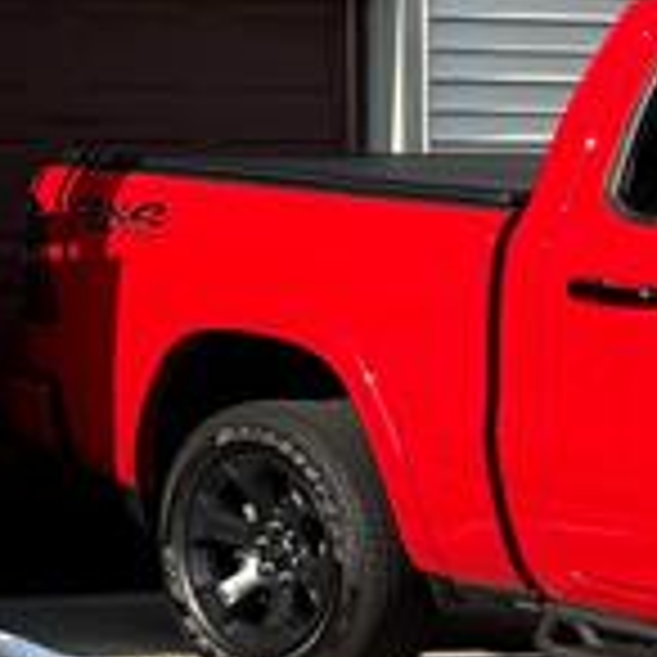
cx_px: -1305
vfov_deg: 11.6
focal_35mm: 149
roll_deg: -0.3
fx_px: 3199
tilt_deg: +2.7
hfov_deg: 9.3
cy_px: 68
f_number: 1.78
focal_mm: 6.76
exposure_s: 1/2370
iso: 80
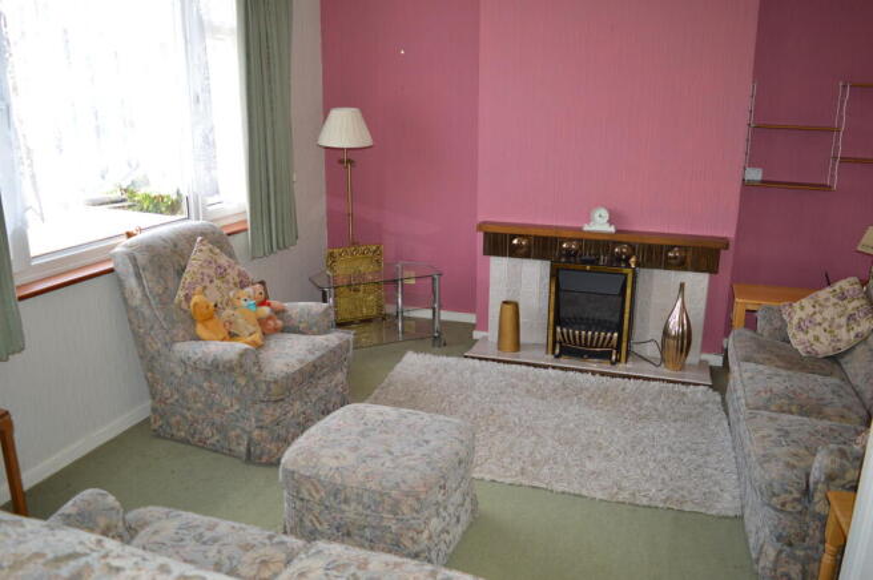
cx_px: 436
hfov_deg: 67.4
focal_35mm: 27
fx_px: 654
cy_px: 290
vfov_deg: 47.8
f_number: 4
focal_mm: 18
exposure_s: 1/125
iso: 400
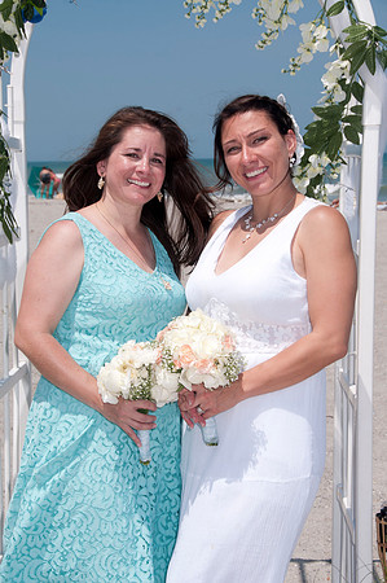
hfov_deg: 17.5
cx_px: 194
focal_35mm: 78
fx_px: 1261
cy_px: 292
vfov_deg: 26.0
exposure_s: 1/250
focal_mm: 52
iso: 100
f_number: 13
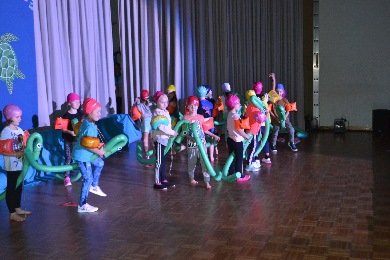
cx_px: 195
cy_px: 130
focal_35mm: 44
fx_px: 471
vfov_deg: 30.8
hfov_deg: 45.0
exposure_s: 1/60
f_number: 4.5
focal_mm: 29
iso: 3200
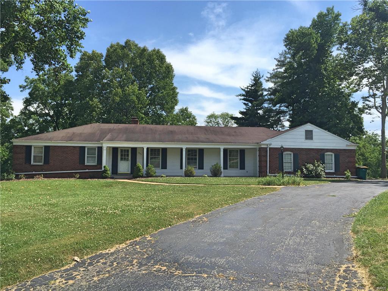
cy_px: 146
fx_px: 325
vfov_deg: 48.2
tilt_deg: +4.8
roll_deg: -1.8
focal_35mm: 29
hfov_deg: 61.7
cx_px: 194
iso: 32
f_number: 2.2
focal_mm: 4.15
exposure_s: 1/2083
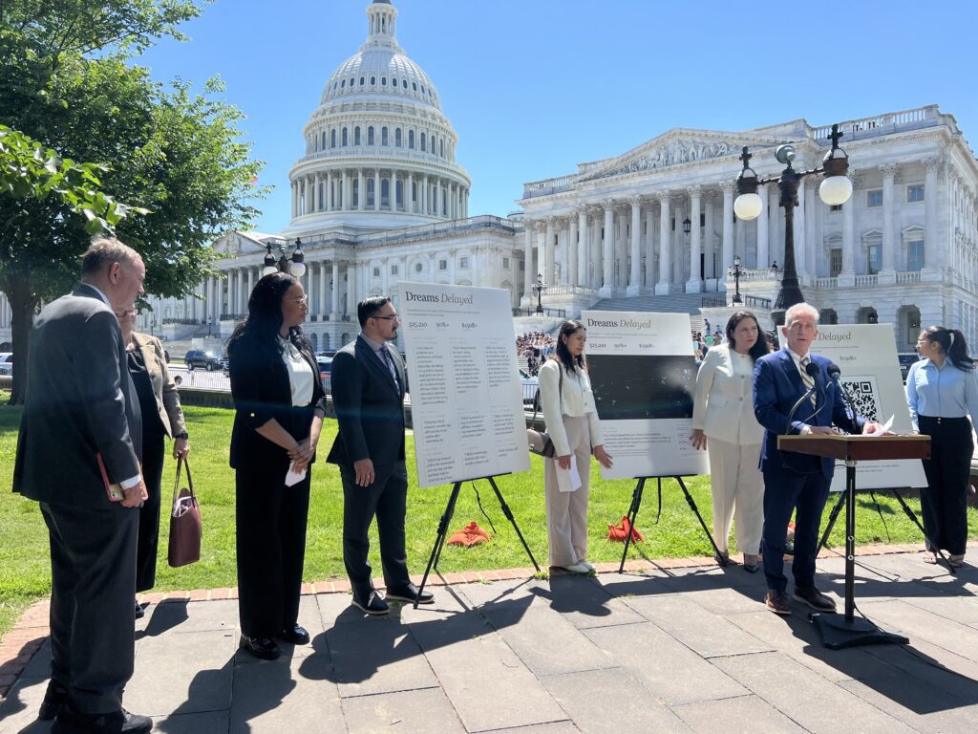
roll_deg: -0.1
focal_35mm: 26
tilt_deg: +0.6
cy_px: 367
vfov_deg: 53.1
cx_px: 489
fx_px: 735
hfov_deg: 67.3
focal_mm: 5.7
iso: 50
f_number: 1.5
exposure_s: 1/2299
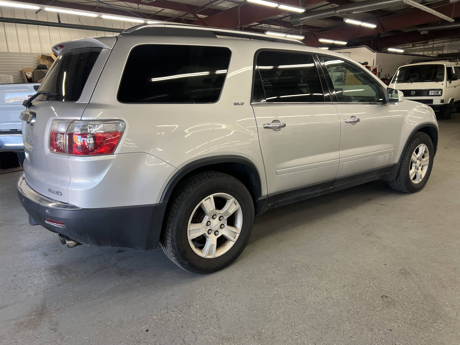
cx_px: 230
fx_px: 346
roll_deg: +2.5
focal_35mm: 26
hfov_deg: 67.3
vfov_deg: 53.1
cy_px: 172
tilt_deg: -14.7
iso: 100
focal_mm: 5.7
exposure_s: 1/120
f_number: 1.5
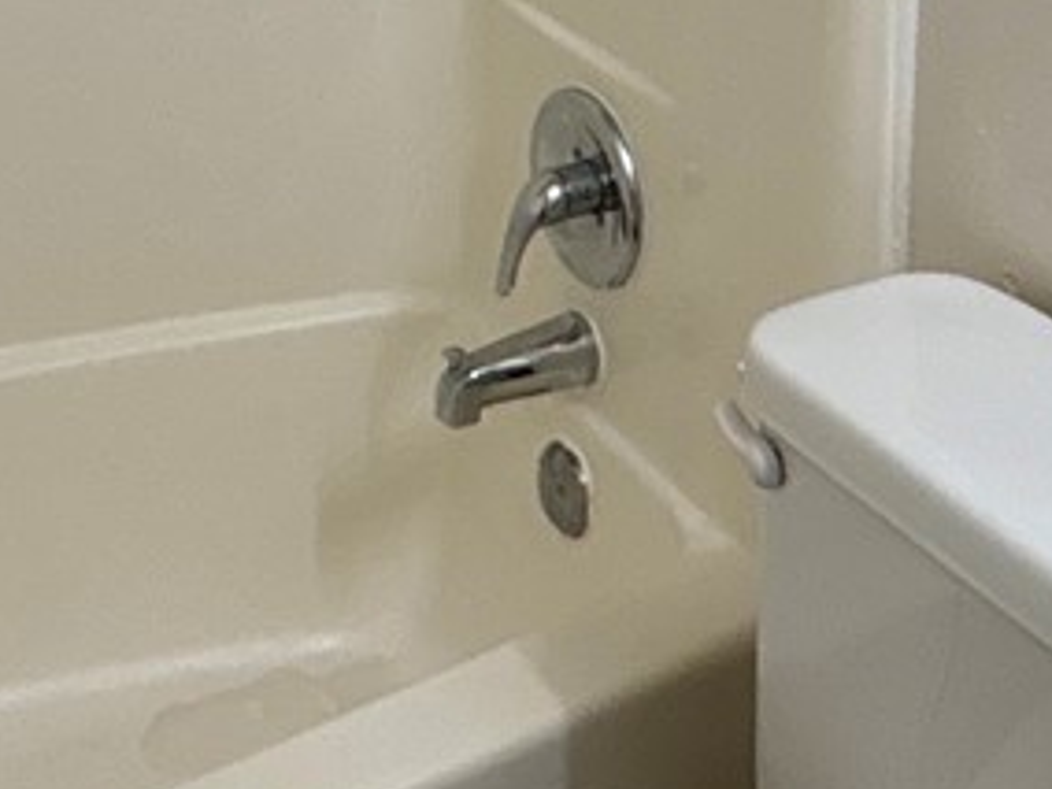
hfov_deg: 24.4
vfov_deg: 17.2
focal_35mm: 79
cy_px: -315
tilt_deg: -13.4
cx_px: 796
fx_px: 2401
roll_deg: -0.1
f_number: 2.2
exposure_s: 1/120
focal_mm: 2.22
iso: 125
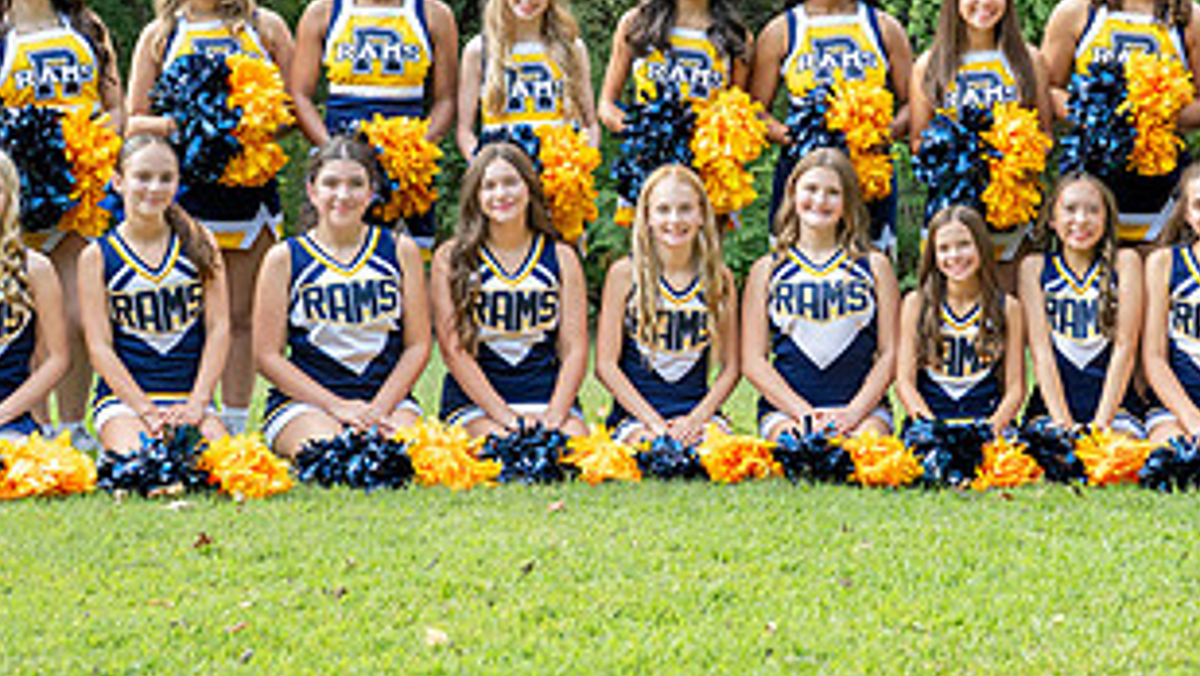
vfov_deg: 11.1
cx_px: 757
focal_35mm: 109
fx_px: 3469
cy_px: 157
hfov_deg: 19.6
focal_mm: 50
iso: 1250
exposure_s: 1/500
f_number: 3.2
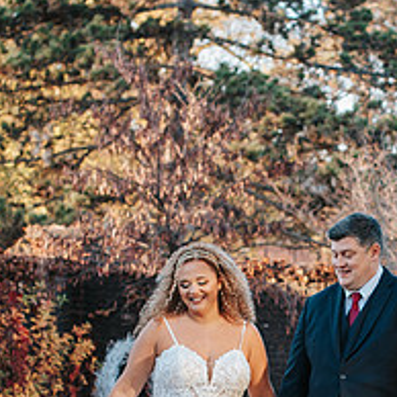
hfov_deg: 11.3
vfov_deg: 11.2
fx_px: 1998
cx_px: 379
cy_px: 399
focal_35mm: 154
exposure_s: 1/500
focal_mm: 50
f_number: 3.2
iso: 900
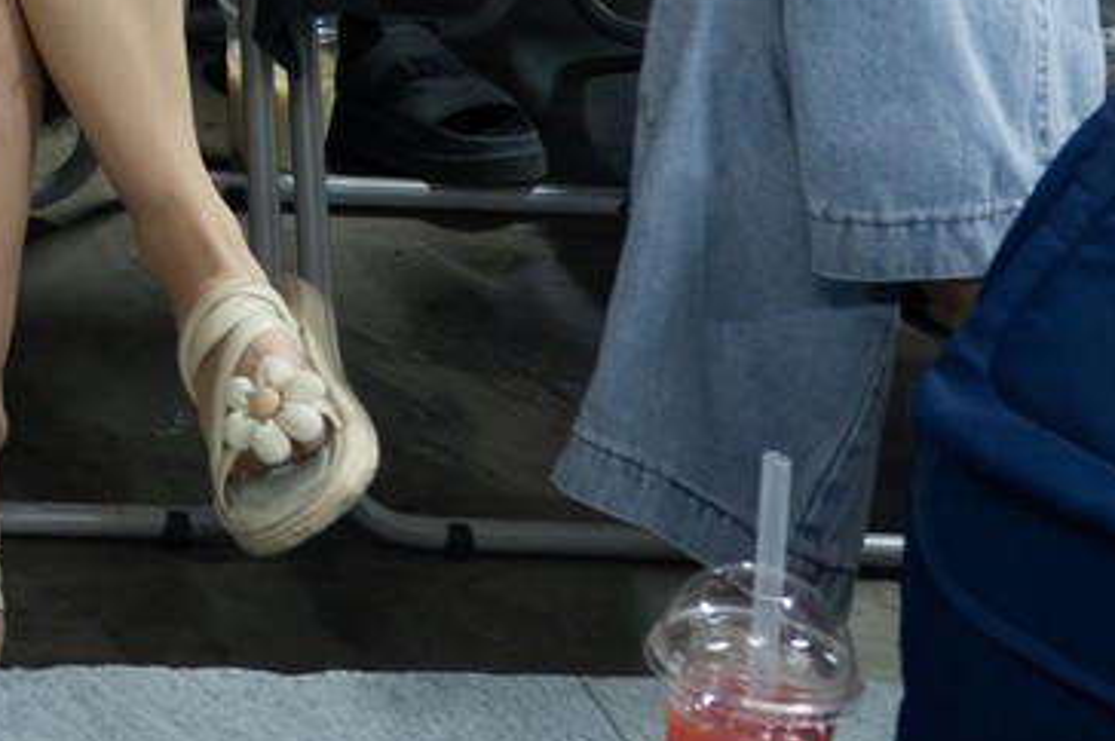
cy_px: -1110
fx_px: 5229
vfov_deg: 7.5
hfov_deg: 10.4
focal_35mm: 169
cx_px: -1614
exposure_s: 1/200
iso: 1250
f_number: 2.8
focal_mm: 24
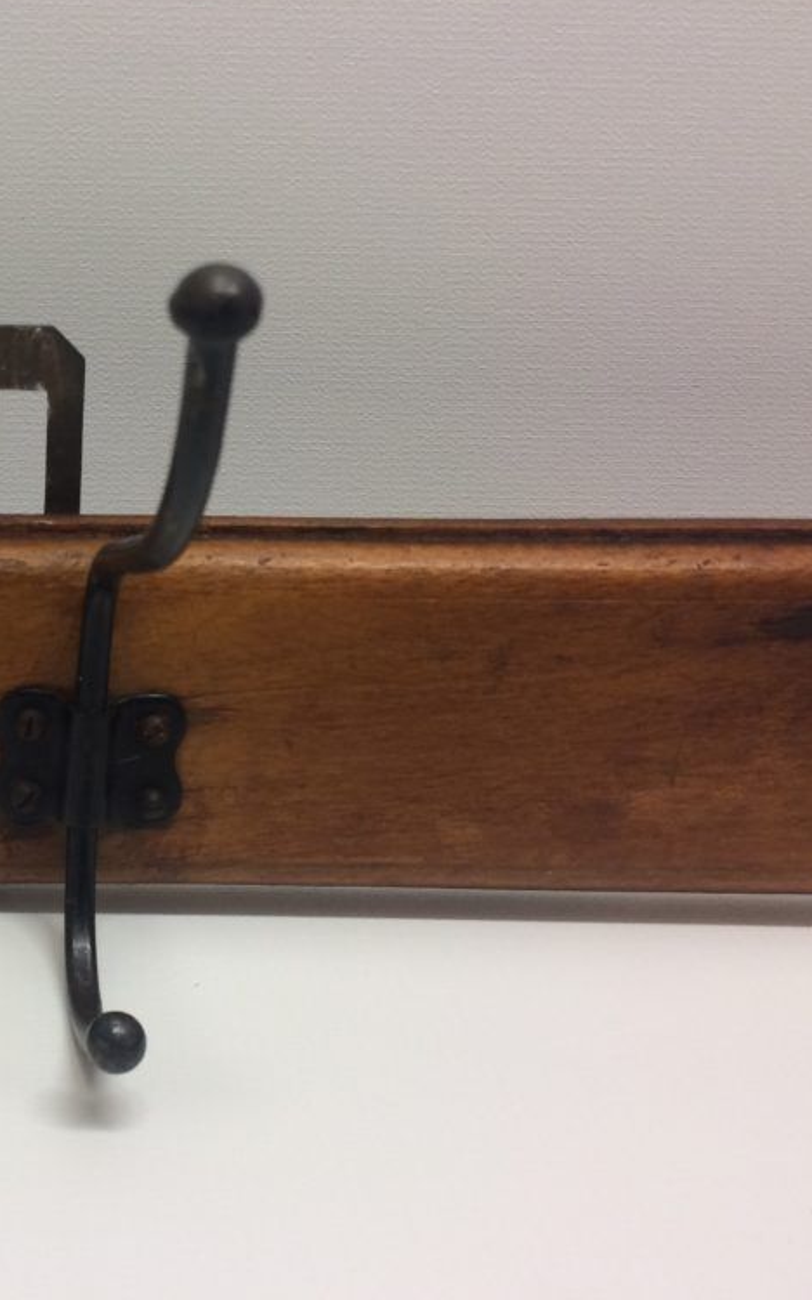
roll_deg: -1.5
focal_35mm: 42
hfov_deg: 29.1
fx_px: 1487
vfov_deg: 47.2
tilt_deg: -28.0
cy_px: 647
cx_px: 52
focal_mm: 4.15
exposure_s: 1/33
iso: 40
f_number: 2.2
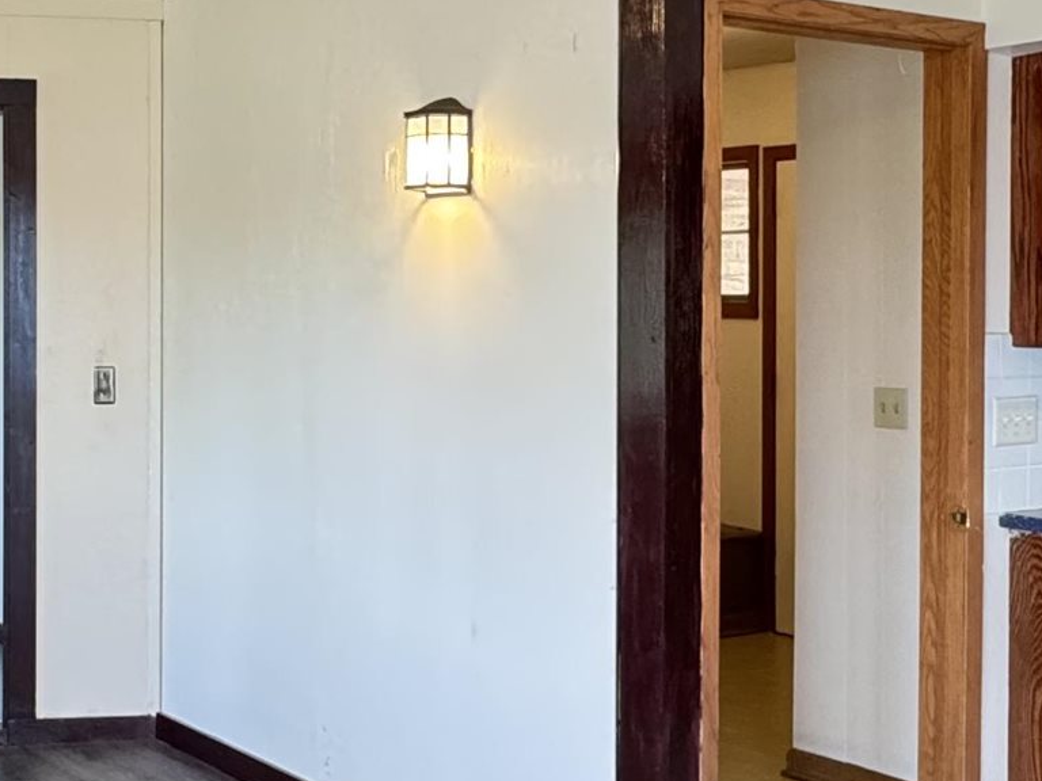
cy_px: 301
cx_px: 351
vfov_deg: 26.0
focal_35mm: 56
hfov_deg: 34.1
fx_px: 1686
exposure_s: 1/60
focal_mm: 2.22
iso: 320
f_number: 2.2
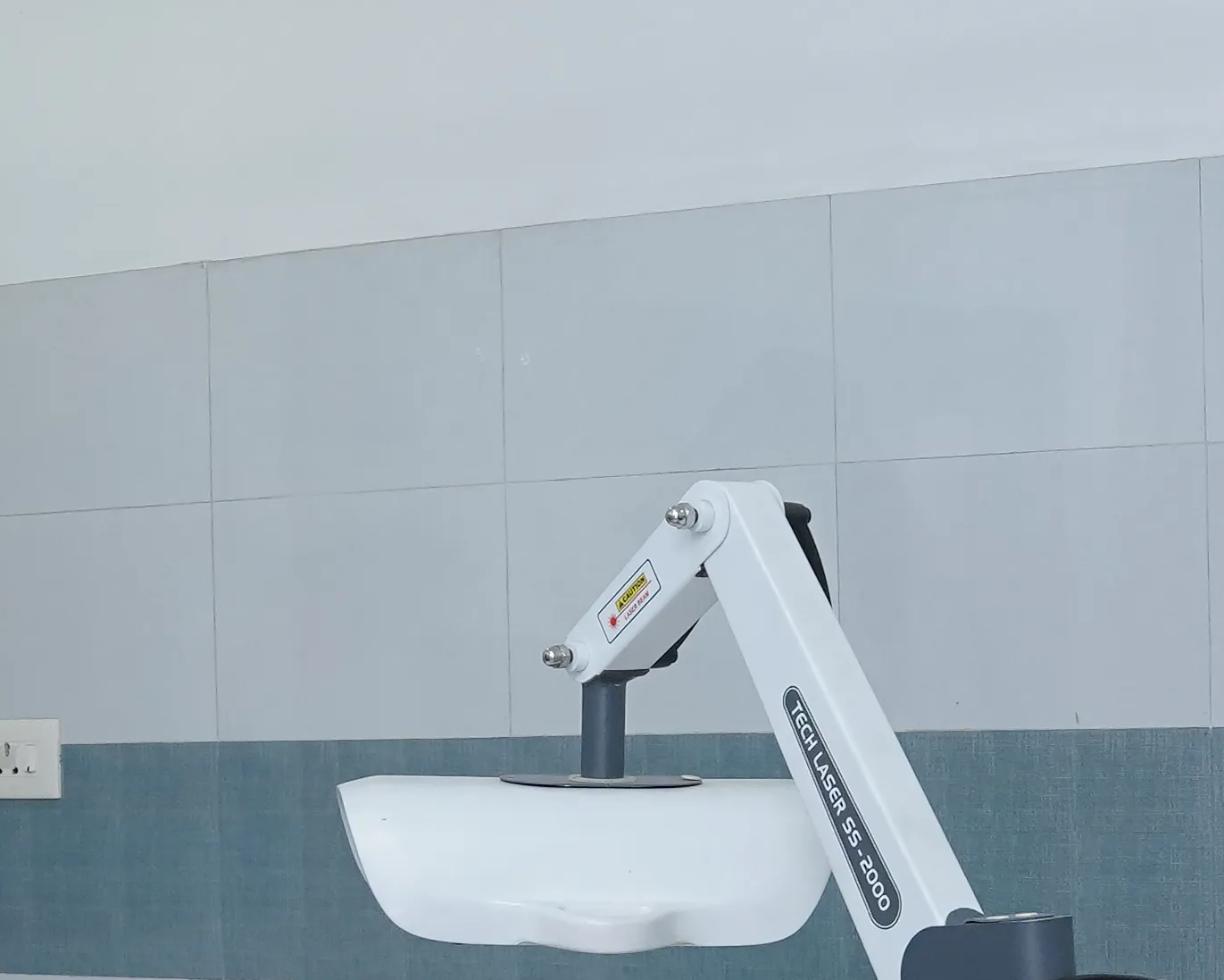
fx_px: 3514
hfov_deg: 19.8
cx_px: 650
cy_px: 951
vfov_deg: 15.6
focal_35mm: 97
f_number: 5.6
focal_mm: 24
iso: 2000
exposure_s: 1/125
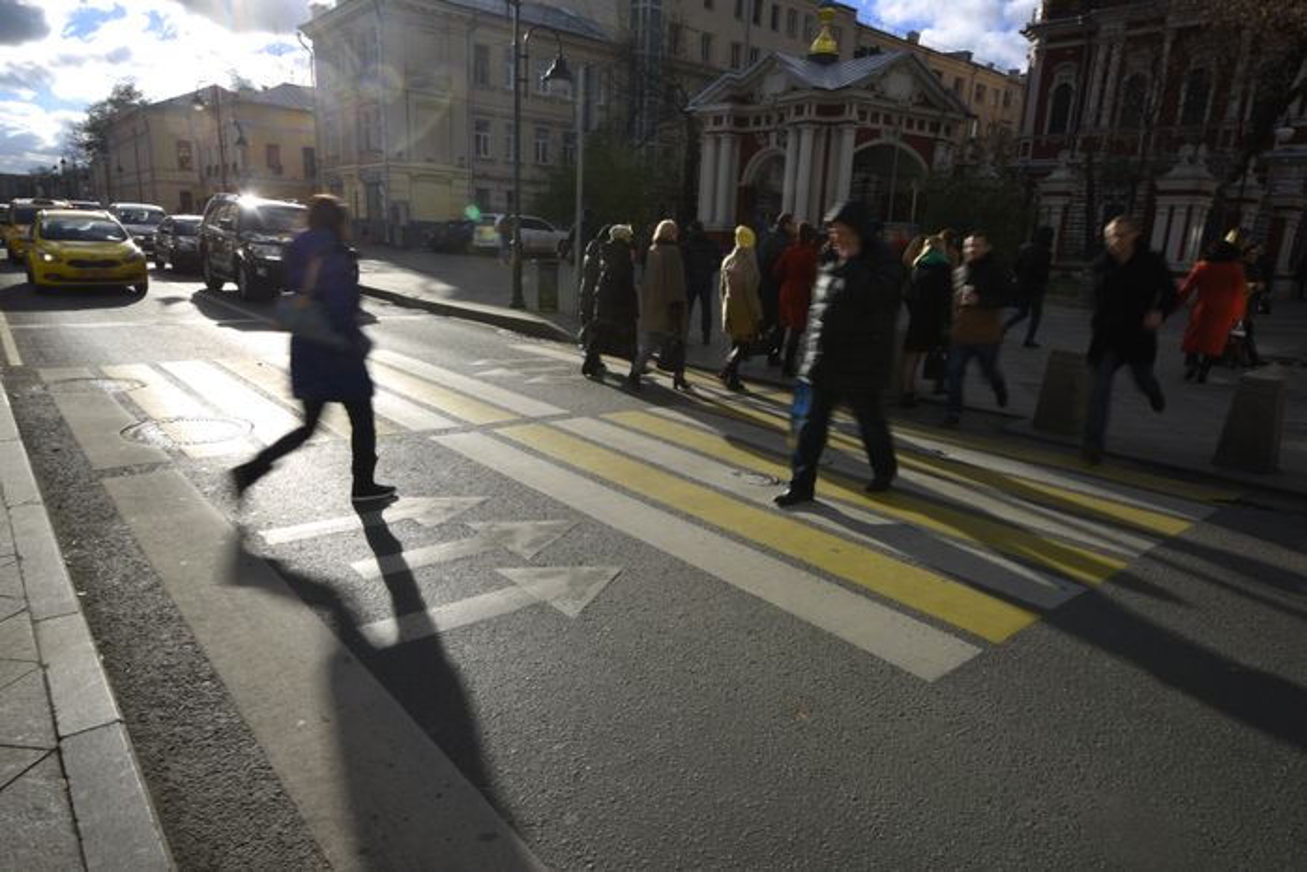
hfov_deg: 78.6
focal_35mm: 22
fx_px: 799
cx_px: 654
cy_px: 436
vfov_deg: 57.3
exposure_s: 1/25
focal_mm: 22
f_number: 18
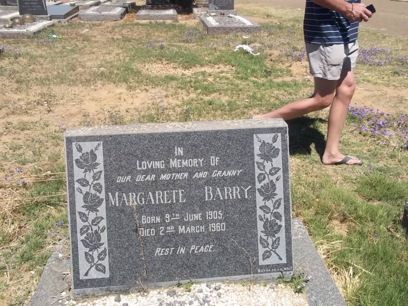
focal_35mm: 32
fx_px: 377
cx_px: 204
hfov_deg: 56.8
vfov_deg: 44.2
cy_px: 153
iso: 80
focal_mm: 5.7
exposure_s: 1/500
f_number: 5.5
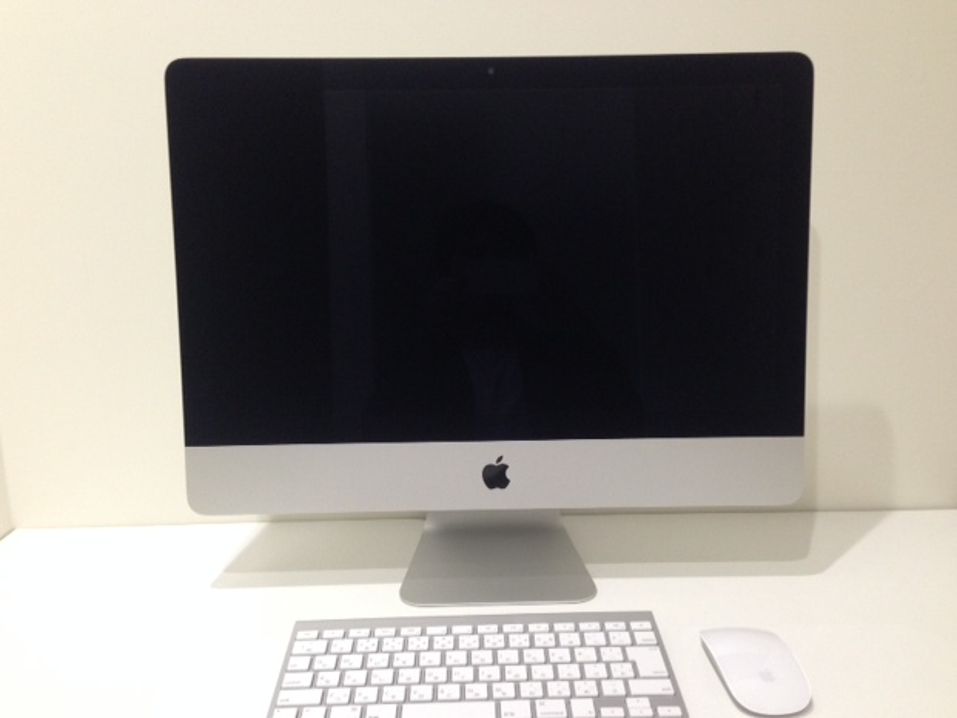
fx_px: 940
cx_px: 481
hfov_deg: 53.9
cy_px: 361
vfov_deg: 41.8
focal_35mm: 34
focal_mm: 4.12
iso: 200
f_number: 2.4
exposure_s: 1/20
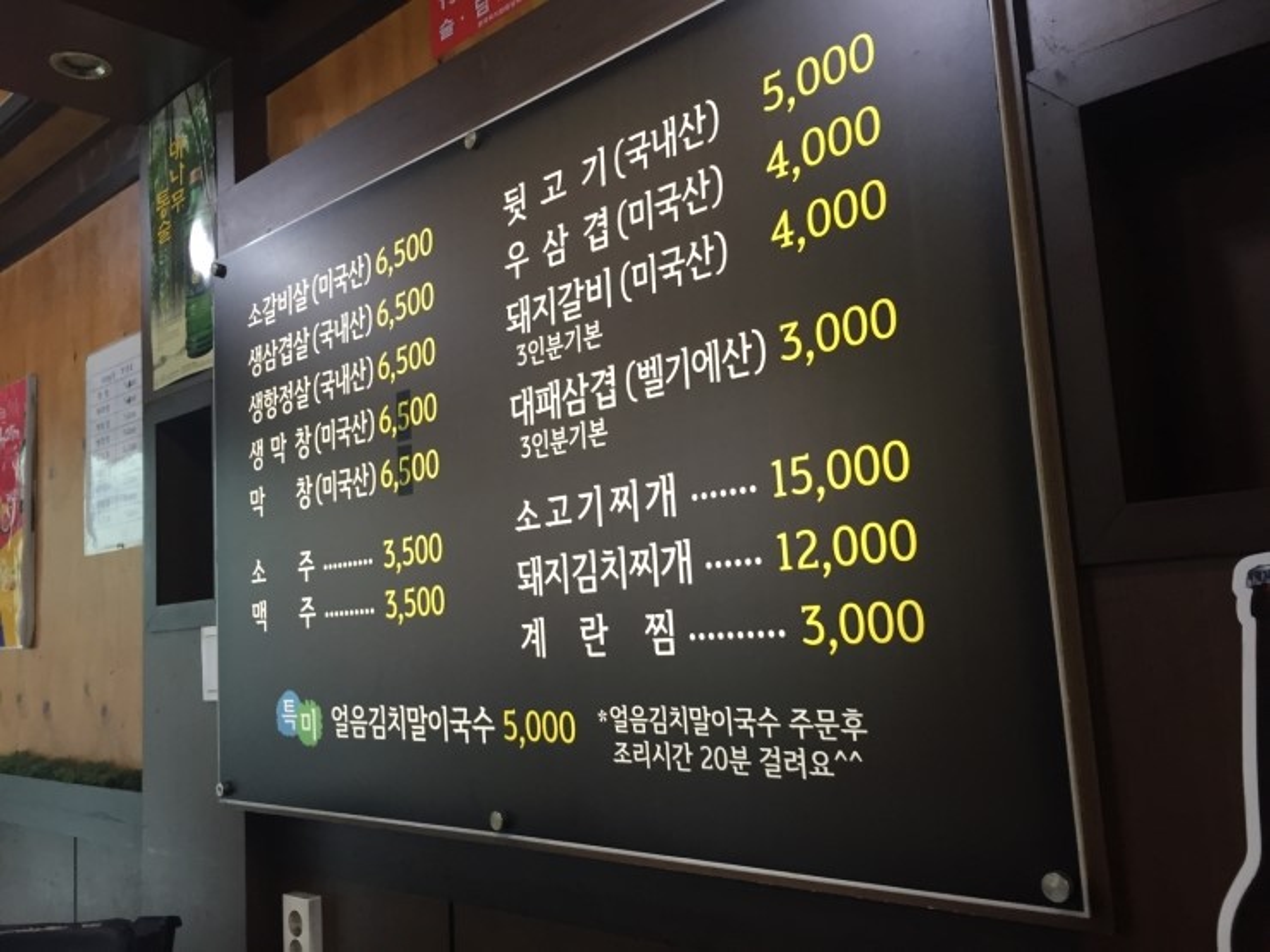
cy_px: 476
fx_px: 1064
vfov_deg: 48.2
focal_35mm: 29
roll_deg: +2.0
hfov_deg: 61.7
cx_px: 635
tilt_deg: +4.8
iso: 100
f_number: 2.2
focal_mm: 4.15
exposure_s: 1/30
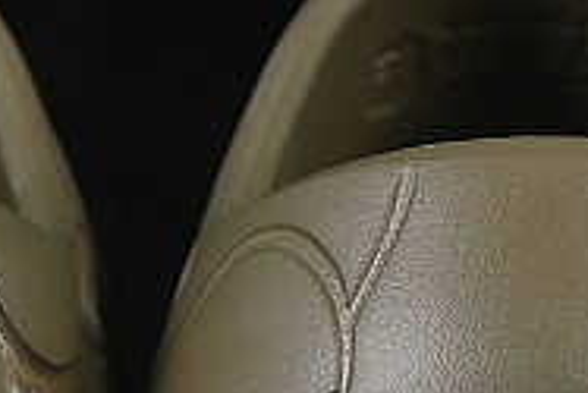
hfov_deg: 4.8
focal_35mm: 433
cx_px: 195
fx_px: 7078
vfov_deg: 3.2
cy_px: -79
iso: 160
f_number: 7.1
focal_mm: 50
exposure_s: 1/80
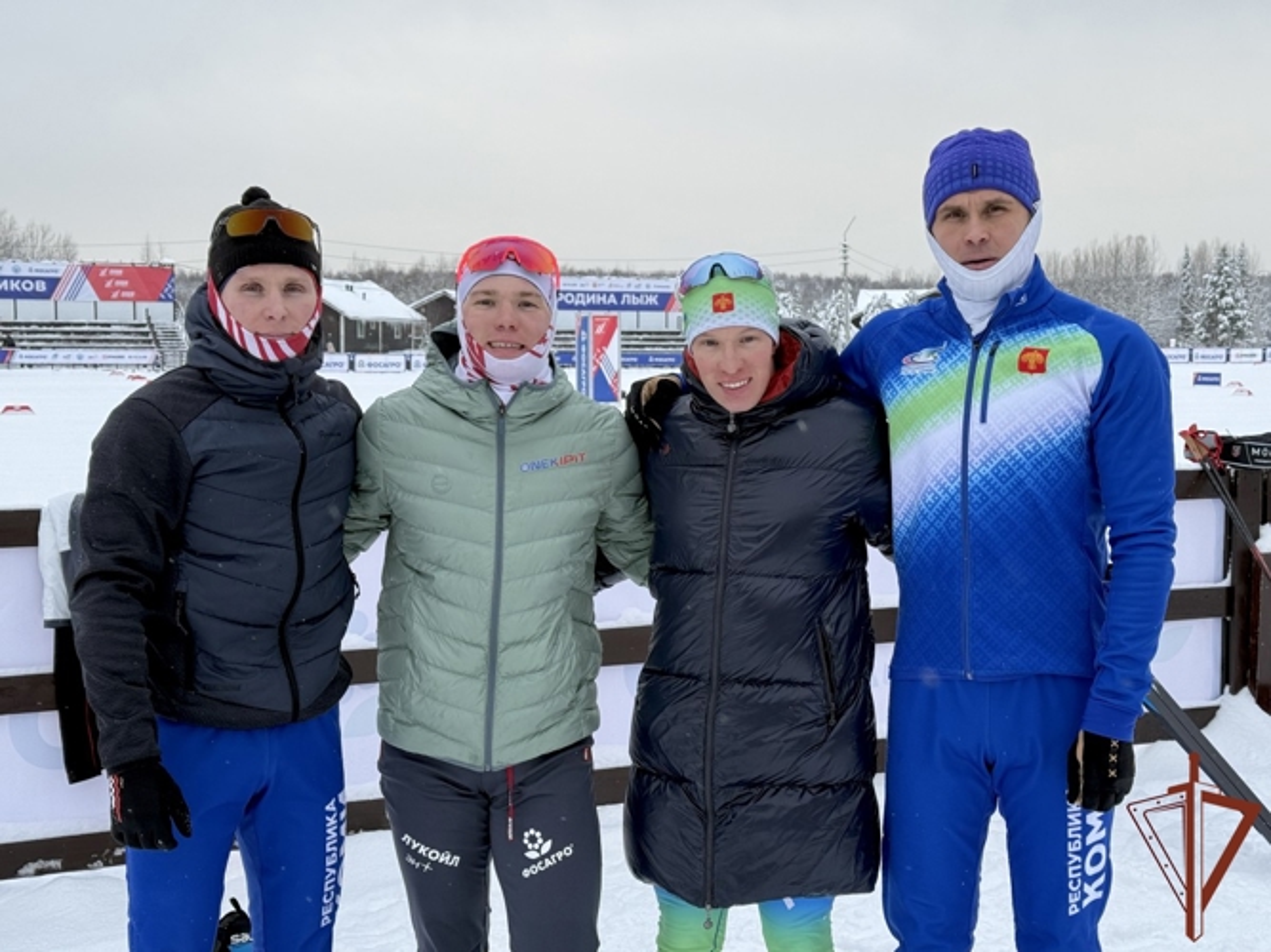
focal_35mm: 48
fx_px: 1762
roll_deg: +0.0
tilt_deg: -4.0
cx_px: 636
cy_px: 476
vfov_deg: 30.3
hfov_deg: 39.7
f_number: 1.78
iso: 80
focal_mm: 6.76
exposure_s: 1/434
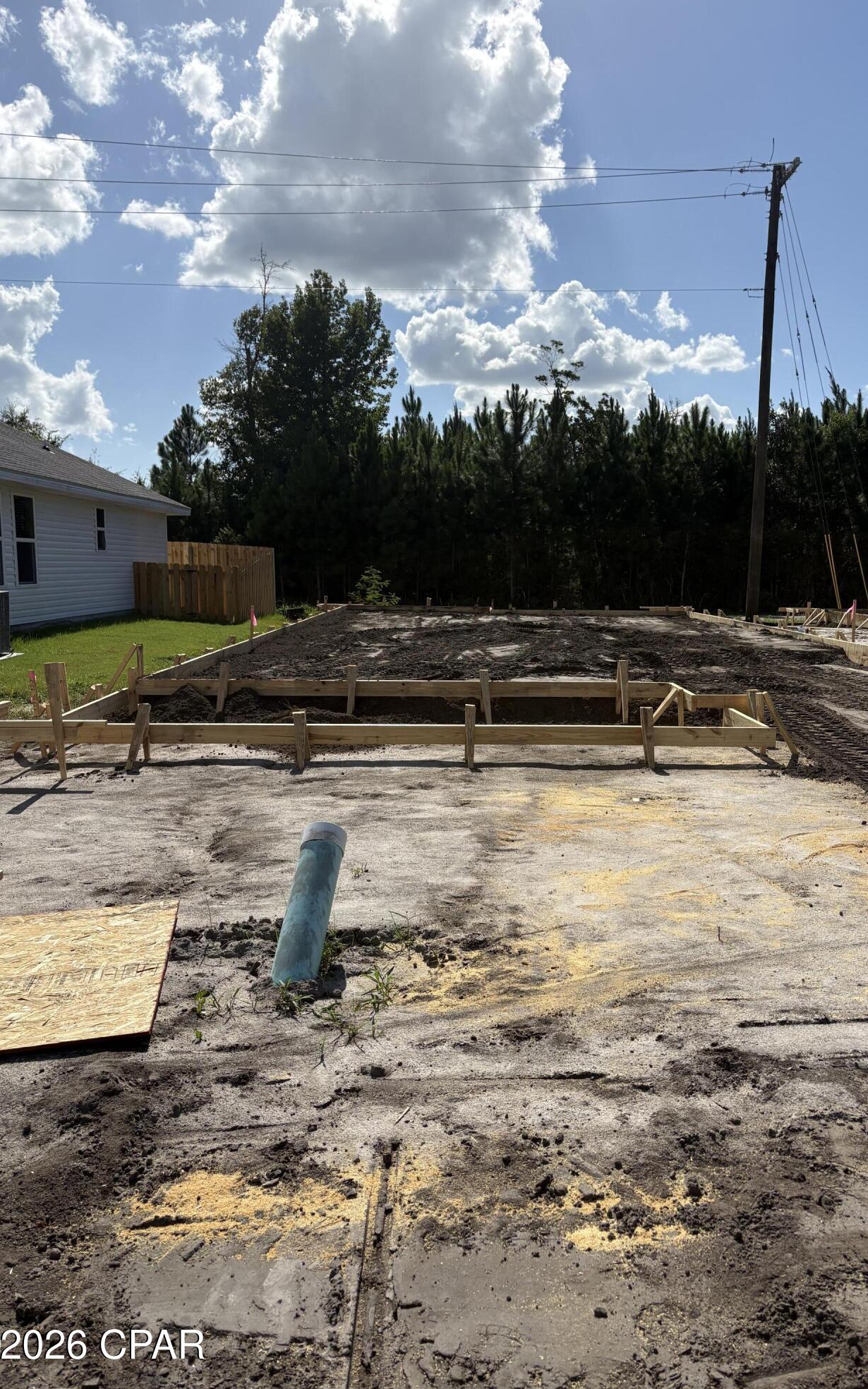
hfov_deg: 44.4
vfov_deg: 66.5
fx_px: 1060
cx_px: 496
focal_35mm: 28
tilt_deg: -8.4
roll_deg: -0.6
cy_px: 704
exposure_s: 1/6993
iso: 50
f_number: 1.6
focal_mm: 5.96
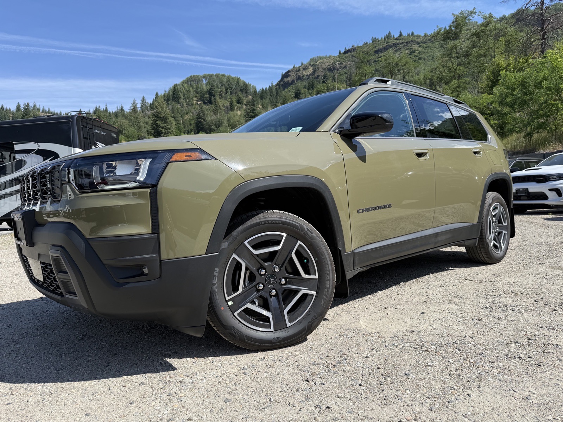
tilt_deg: -1.3
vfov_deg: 56.8
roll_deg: +1.1
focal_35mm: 24
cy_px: 211
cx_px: 282
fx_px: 390
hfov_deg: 71.6
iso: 80
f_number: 1.78
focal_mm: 6.76
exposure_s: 1/3584
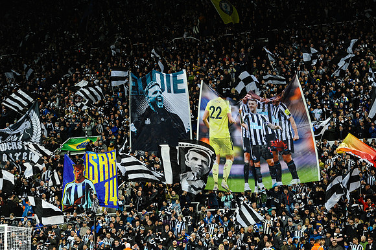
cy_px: 125
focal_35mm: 120
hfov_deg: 17.1
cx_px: 188
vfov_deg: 11.4
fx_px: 1253
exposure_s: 1/500
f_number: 2.8
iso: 1600
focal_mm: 120
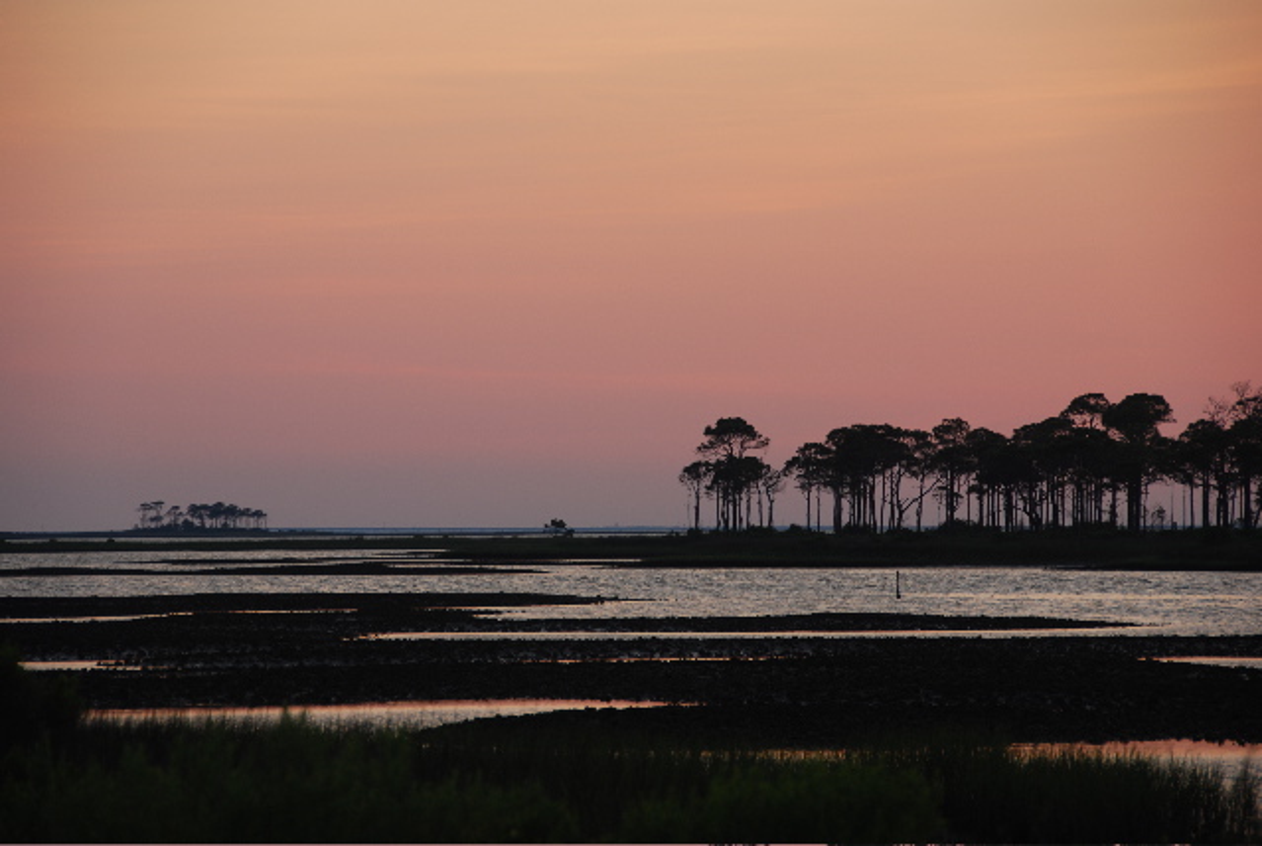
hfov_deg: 10.5
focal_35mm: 195
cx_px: 631
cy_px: 423
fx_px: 6845
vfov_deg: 7.1
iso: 100
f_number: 5.6
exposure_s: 1/80
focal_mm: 130
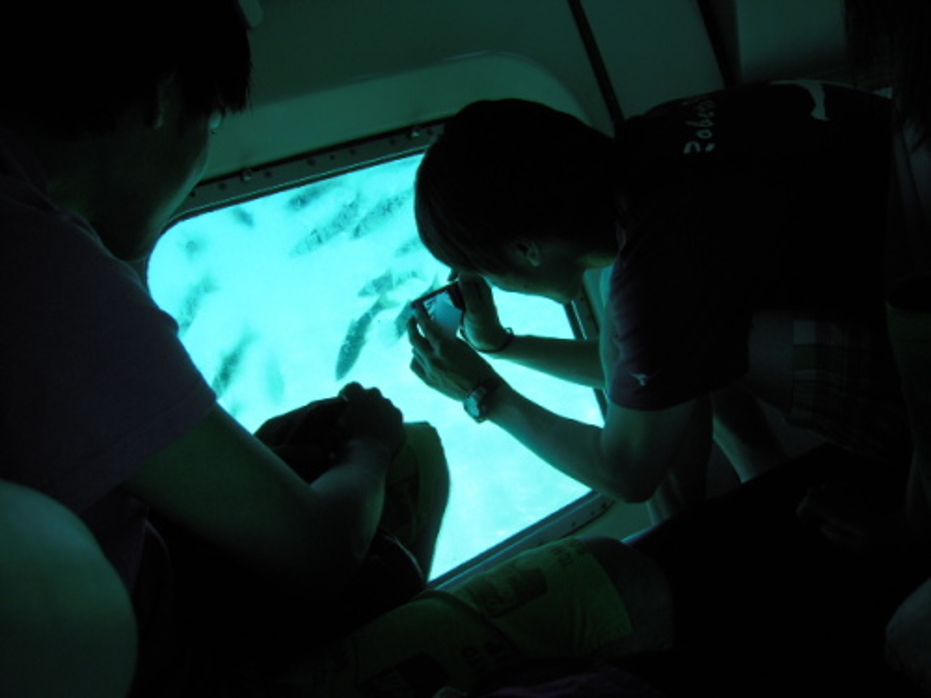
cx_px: 466
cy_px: 349
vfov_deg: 49.7
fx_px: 753
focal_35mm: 28
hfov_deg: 63.4
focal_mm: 5
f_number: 2.7
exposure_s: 1/50
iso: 100
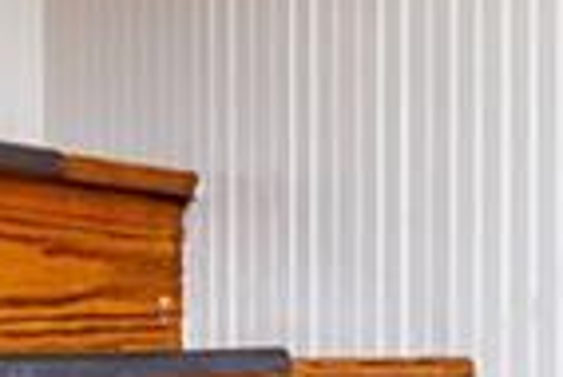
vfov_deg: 11.8
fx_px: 1800
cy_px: 381
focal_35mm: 115
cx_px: 1098
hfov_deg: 14.8
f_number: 6.3
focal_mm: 16
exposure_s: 1/8
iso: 100
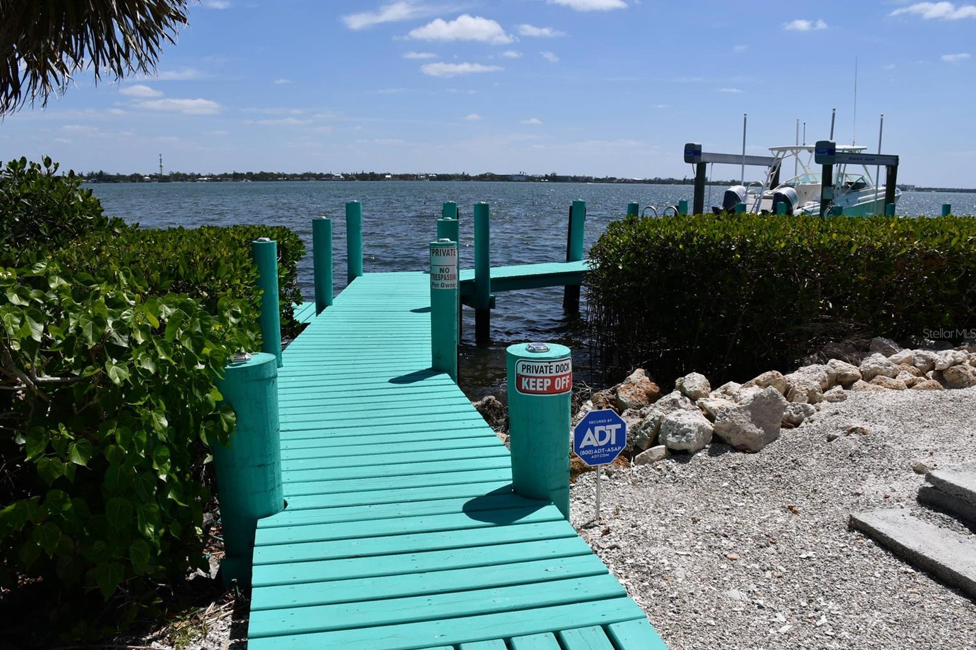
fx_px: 759
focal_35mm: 28
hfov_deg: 65.5
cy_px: 333
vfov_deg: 46.4
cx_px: 473
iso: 100
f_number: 10
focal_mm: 18
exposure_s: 1/400
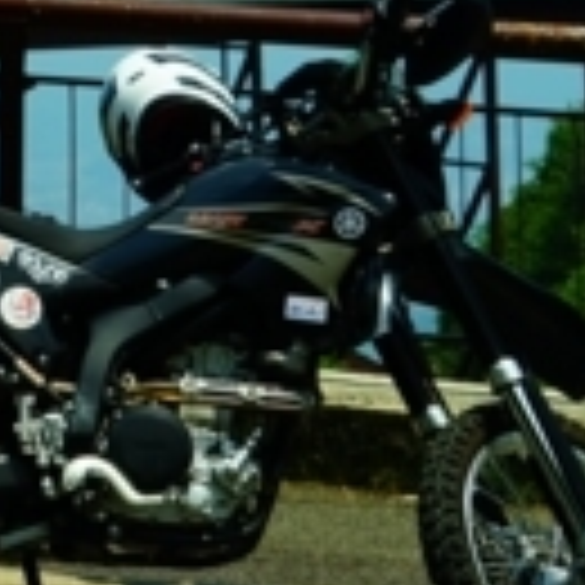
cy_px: -369
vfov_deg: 9.8
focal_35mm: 172
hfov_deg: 9.7
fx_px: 3289
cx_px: -392
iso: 100
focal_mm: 33
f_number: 9
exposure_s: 1/100
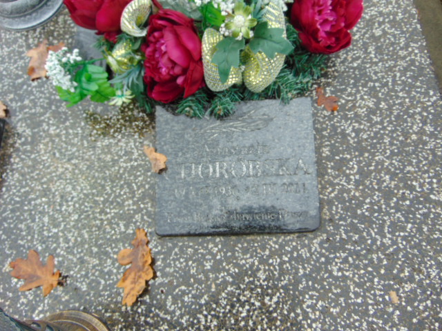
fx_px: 319
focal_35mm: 25
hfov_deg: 69.4
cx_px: 221
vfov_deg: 54.9
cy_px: 166
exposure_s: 1/60
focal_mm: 4.5
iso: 80
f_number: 3
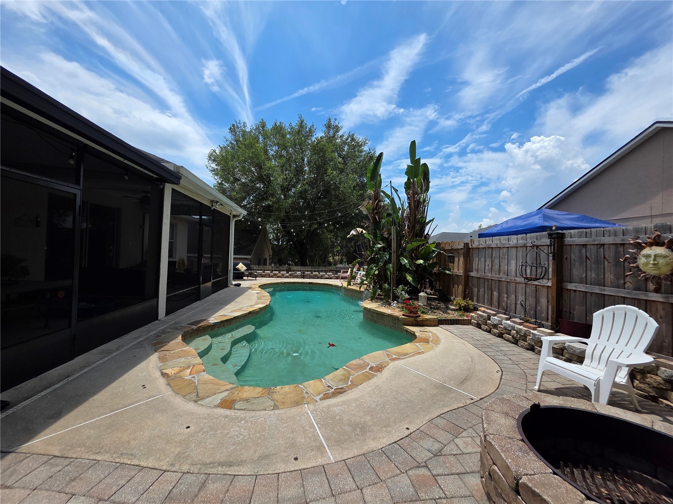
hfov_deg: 106.2
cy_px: 252
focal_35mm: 13
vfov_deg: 89.9
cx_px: 336
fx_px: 253
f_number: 1.9
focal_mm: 2.2
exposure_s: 1/2961
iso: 40
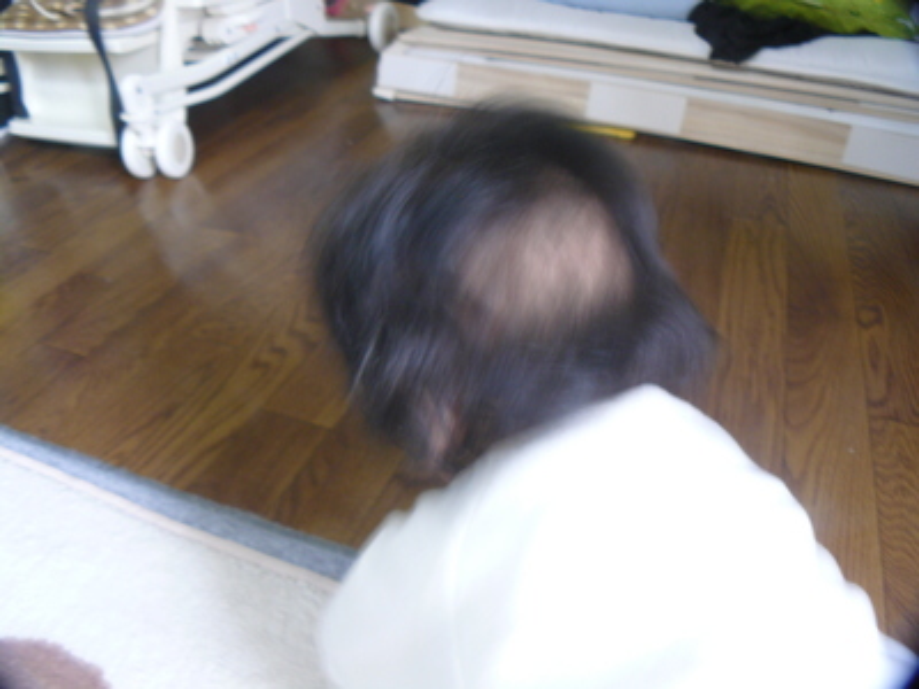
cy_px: 344
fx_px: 956
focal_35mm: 36
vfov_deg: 39.7
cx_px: 460
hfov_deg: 51.4
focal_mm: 6
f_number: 2.8
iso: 100
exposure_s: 1/4
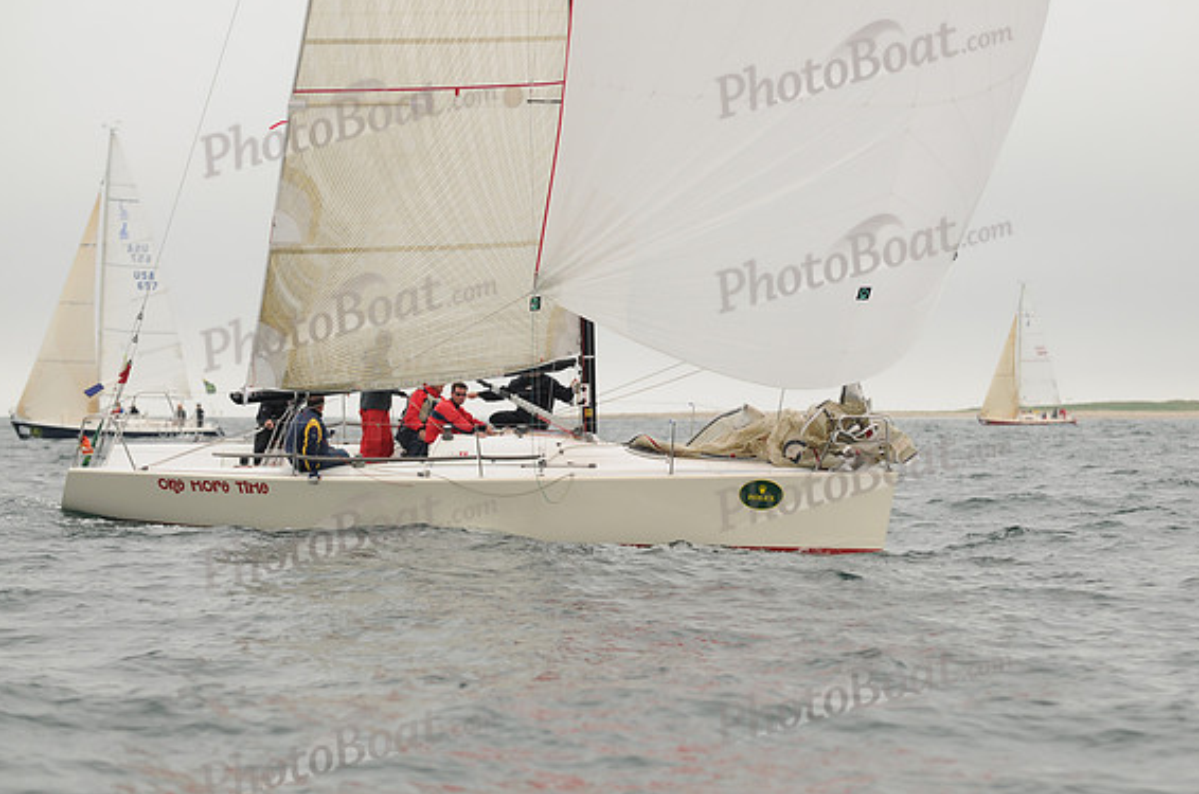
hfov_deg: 12.7
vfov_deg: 8.5
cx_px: 606
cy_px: 397
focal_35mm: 162
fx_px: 5369
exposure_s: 1/2000
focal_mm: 105
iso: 200
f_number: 2.8
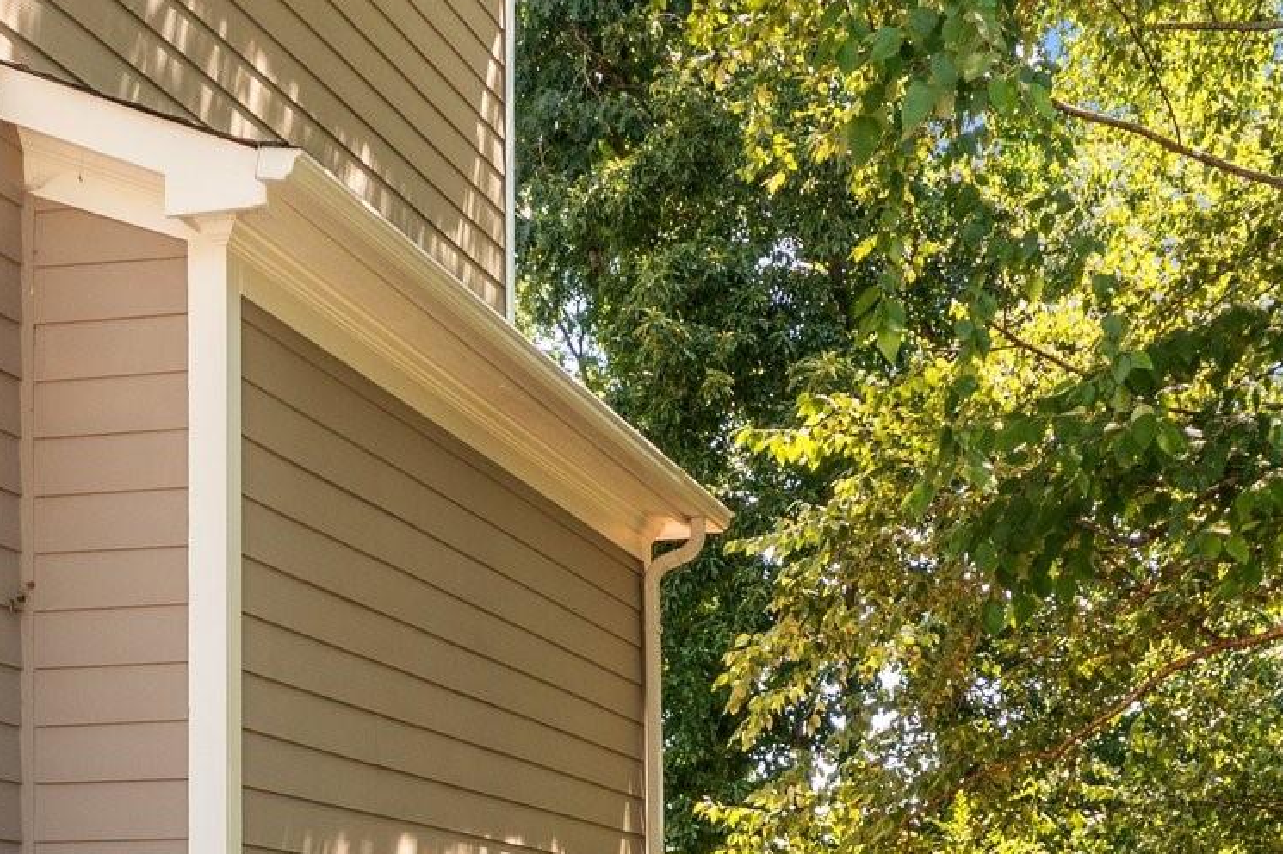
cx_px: 598
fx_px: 2743
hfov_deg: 26.3
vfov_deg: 16.8
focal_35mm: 77
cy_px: 1092
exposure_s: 1/120
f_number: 4
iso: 100
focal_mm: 10.26
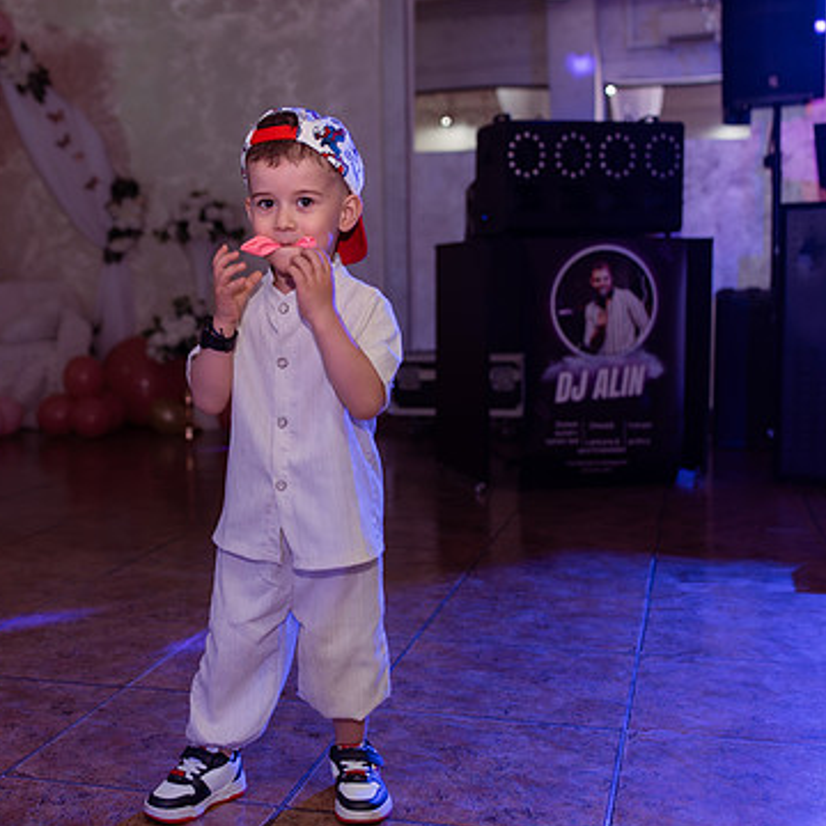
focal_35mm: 48
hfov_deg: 35.1
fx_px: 1296
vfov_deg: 35.3
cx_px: 301
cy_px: 437
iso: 640
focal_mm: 35
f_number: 2.8
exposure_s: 1/200
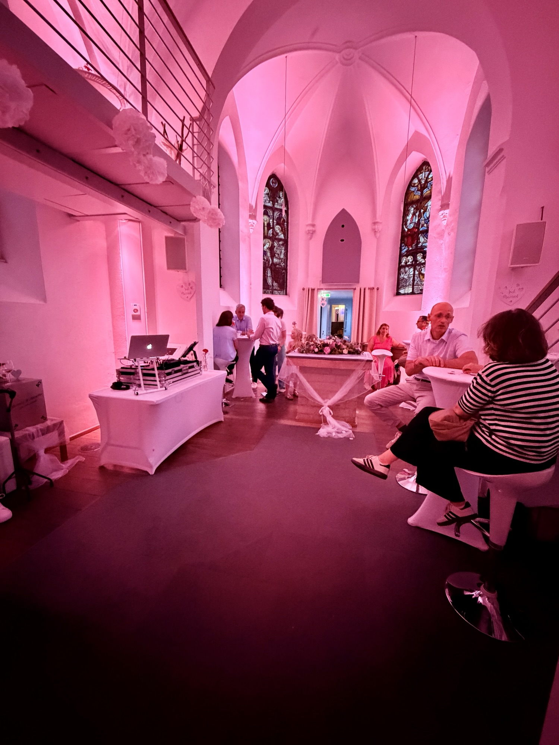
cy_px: 372
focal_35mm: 14
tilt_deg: -9.8
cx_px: 280
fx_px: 301
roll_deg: -1.2
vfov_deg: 102.1
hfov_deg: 85.7
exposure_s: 1/47
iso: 1250
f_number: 2.2
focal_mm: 2.22
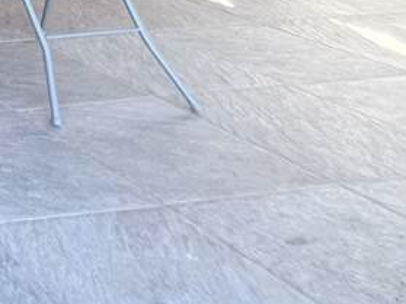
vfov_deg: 20.8
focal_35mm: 56
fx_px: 657
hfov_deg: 18.6
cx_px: -431
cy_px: -192
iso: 64
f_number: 1.8
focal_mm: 1.57
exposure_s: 1/99
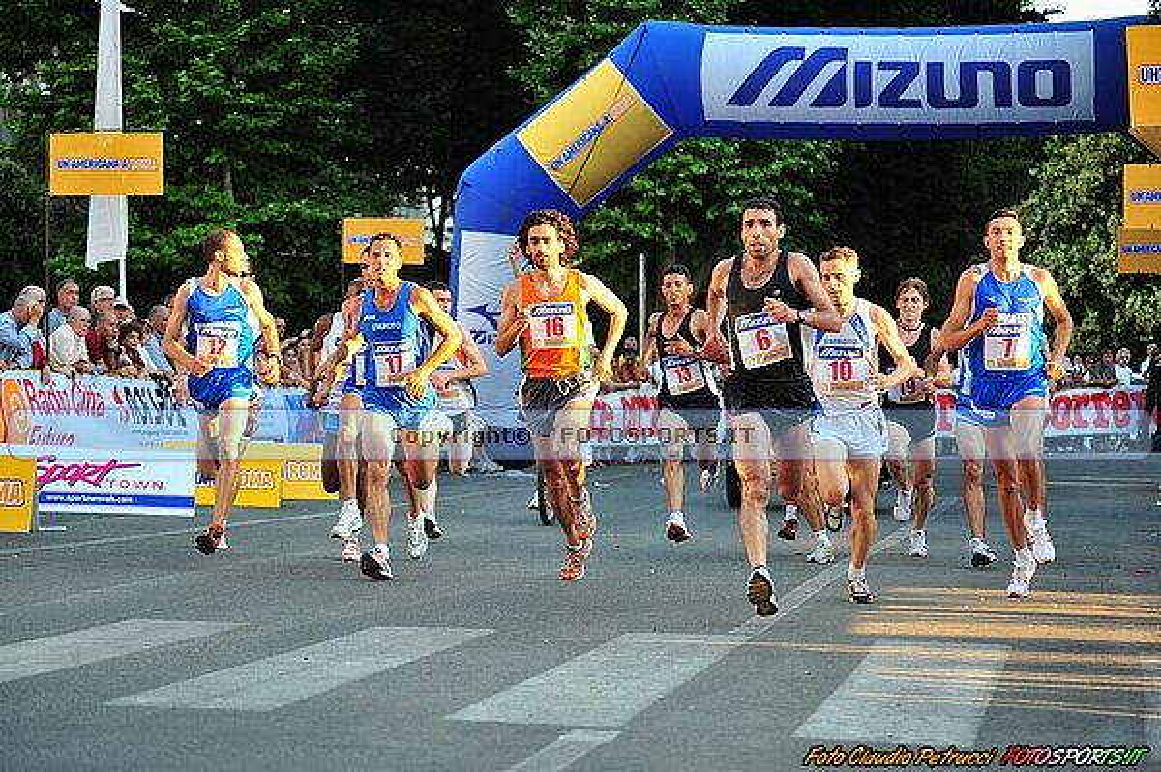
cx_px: 580
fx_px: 3544
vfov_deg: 12.4
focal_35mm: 110
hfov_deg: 18.6
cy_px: 386
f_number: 4.8
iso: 800
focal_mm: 110
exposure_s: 1/400
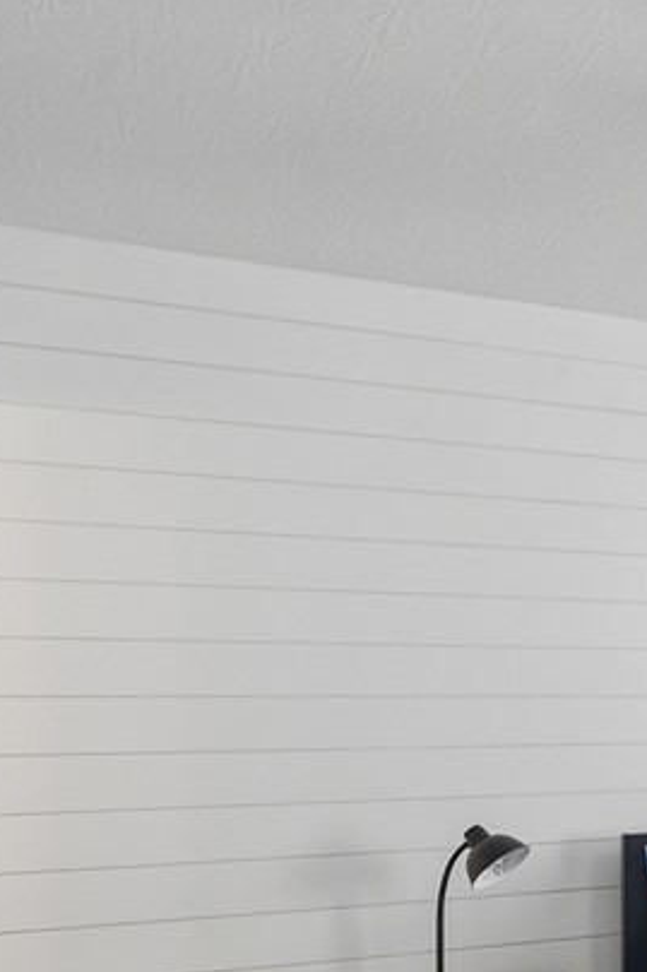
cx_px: 1020
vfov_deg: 44.2
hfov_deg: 23.5
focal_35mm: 43
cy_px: 710
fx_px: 1160
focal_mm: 16
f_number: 5.6
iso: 100
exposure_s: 1/500
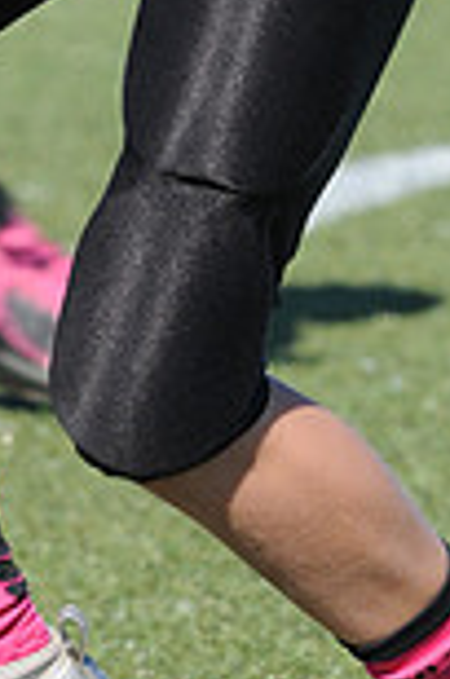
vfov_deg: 1.2
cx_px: 227
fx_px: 31866
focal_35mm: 1692
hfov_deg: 0.8
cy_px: -445
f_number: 7.1
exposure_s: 1/500
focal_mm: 300
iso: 200
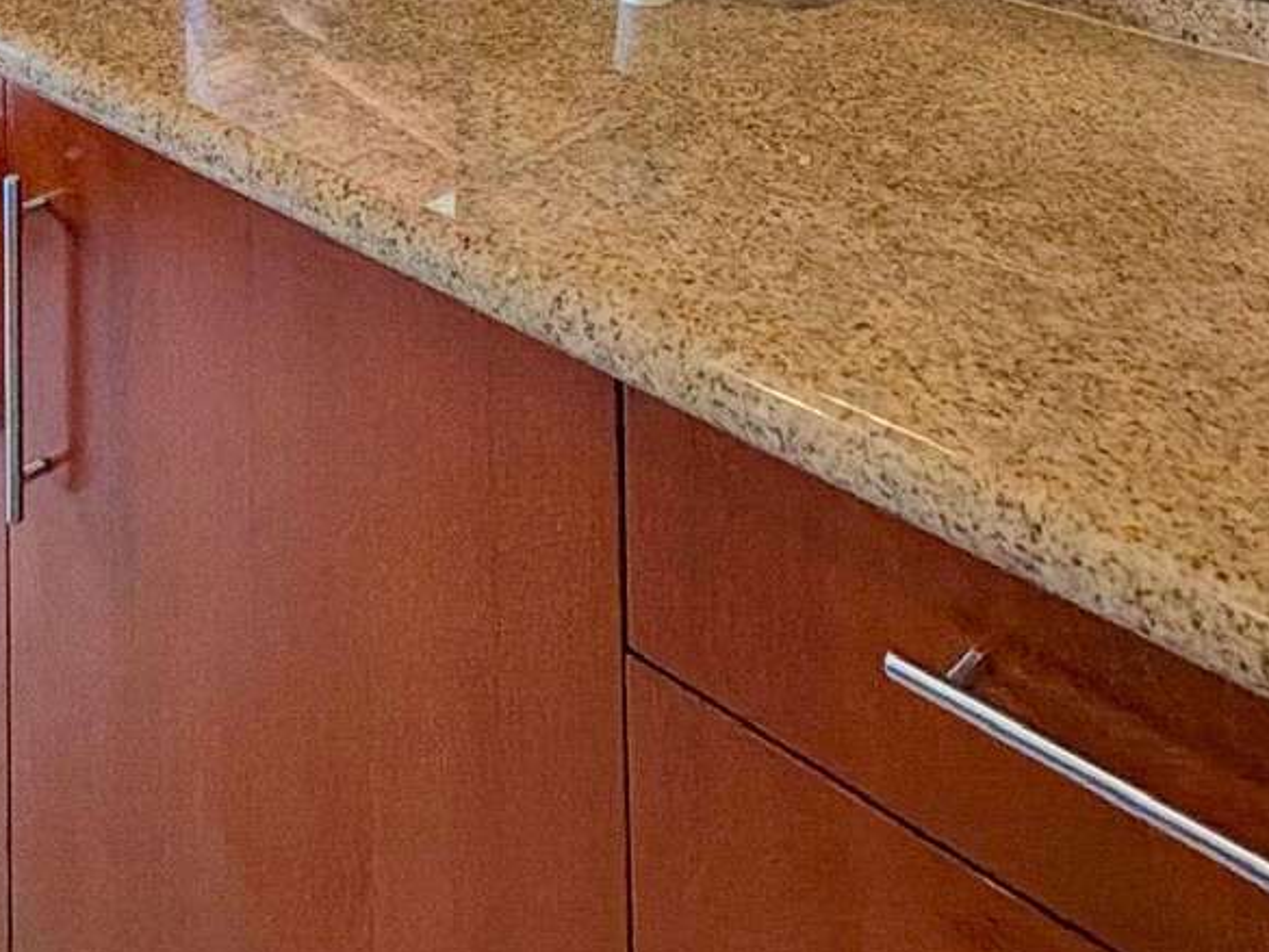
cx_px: 349
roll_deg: +1.4
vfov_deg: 21.3
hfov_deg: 38.1
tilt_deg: +1.6
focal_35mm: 49
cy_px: -700
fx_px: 1797
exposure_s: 1/120
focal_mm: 2.22
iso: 200
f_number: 2.2
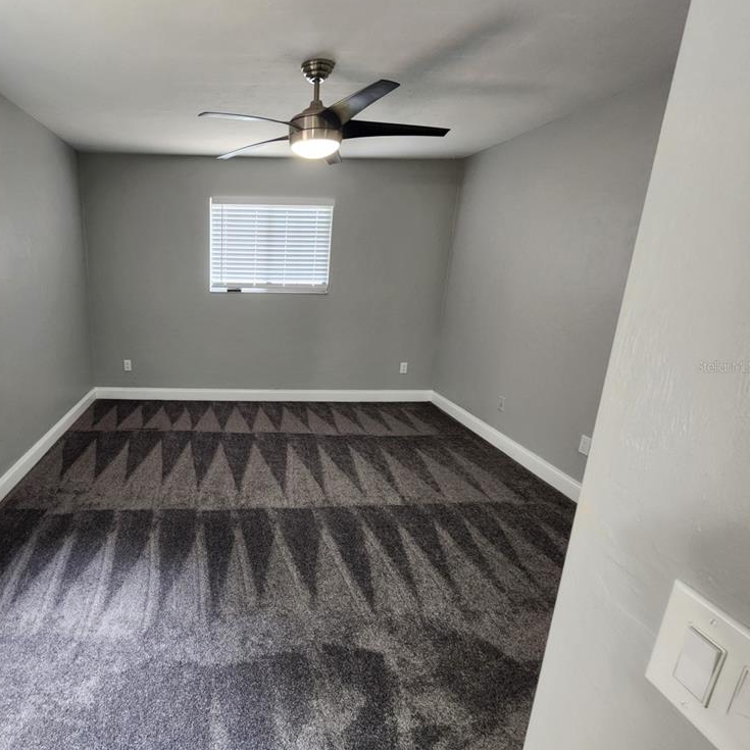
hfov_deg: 83.7
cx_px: 236
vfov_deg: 87.4
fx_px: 392
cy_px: 366
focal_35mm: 16
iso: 320
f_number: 2.2
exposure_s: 1/30
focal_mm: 2.2
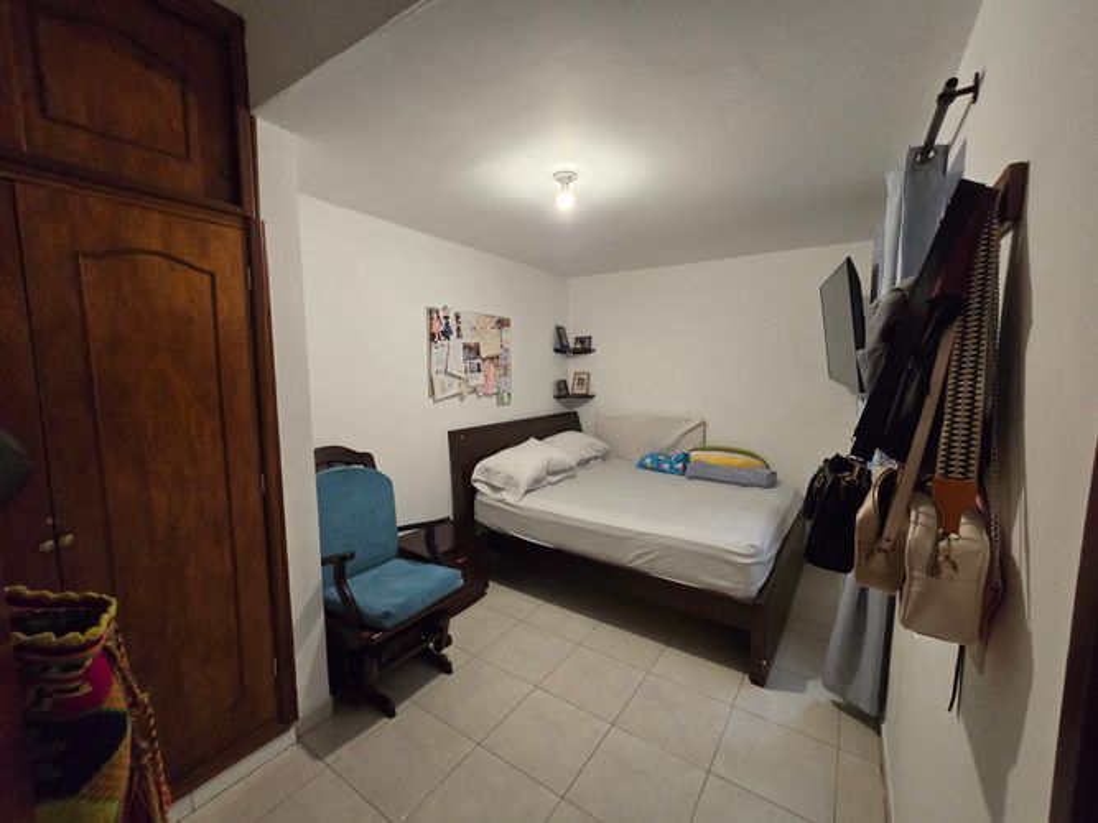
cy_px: 412
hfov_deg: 106.2
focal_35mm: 13
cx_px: 549
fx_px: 412
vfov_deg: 89.9
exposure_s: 1/100
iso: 640
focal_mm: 2.2
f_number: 2.2
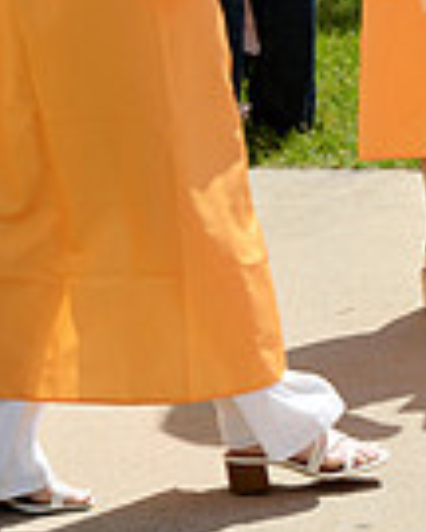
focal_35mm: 266
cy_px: -205
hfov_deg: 5.8
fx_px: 4192
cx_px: 517
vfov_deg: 7.2
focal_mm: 85
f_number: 9
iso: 100
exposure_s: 1/160
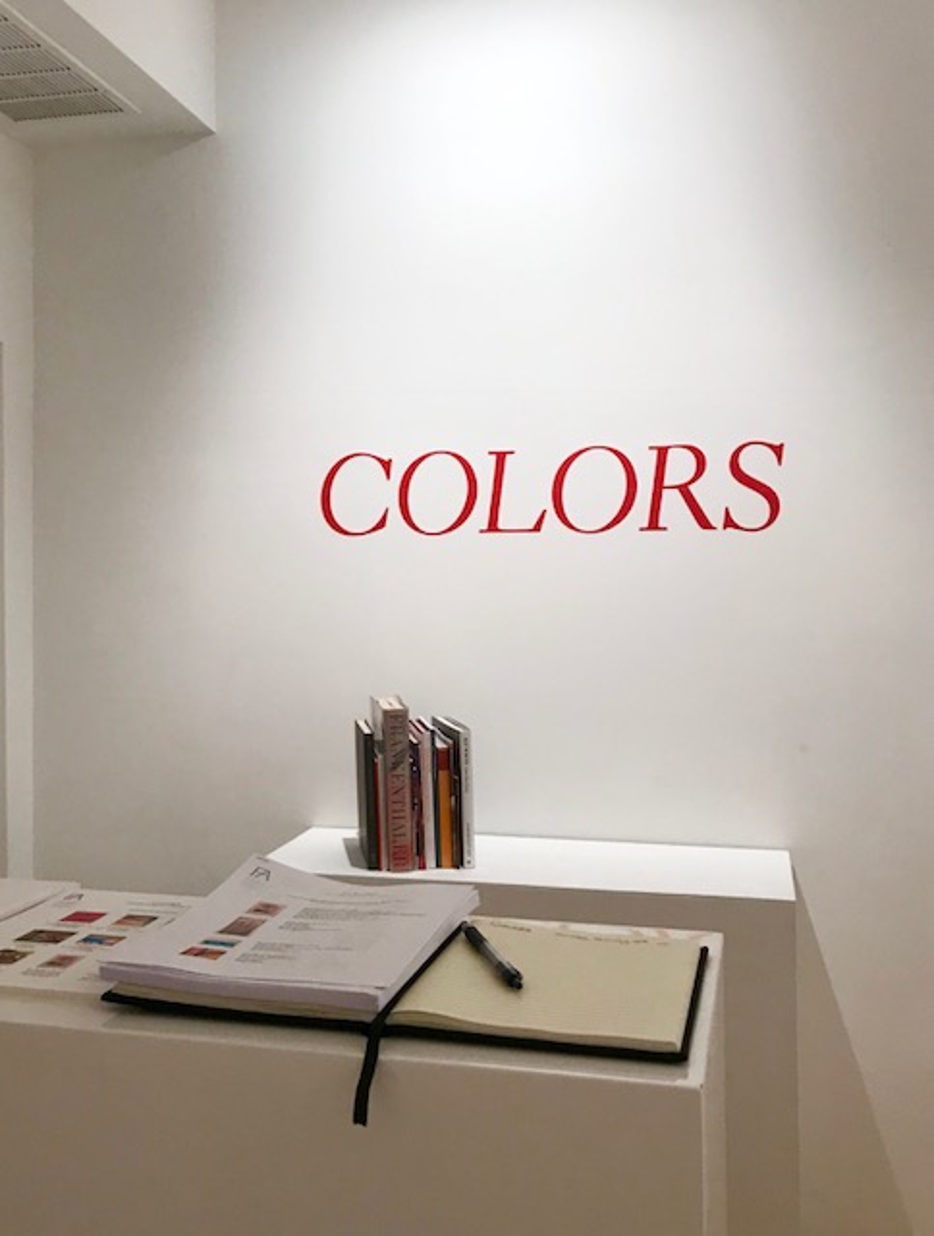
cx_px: 467
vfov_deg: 63.3
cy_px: 618
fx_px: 1002
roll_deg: -1.1
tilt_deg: +0.7
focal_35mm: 28
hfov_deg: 50.0
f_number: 1.8
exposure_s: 1/40
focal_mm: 3.99
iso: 25
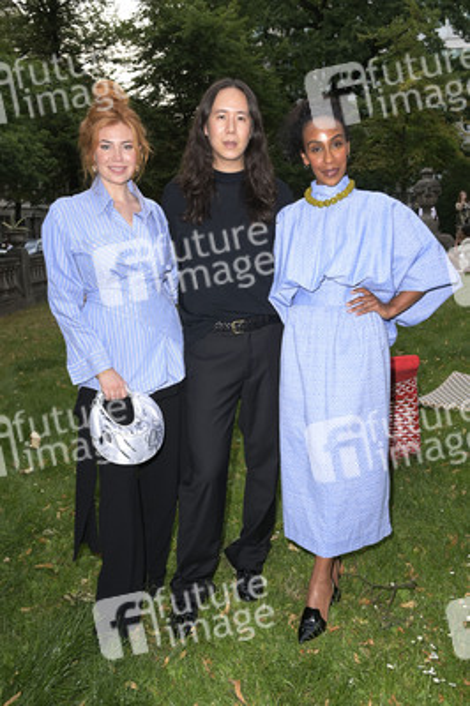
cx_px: 235
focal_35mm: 34
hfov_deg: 38.8
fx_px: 667
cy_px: 353
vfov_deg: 55.8
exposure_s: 1/200
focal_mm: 34
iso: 1000
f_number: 5.6
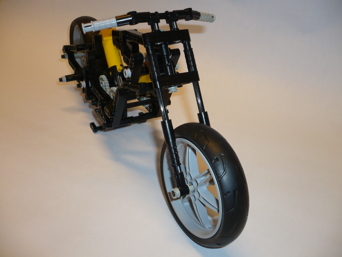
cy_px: 128
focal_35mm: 35
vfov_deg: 40.7
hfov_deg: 52.6
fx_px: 346
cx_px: 171
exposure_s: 1/30
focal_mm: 5.8
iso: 100
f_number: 2.8
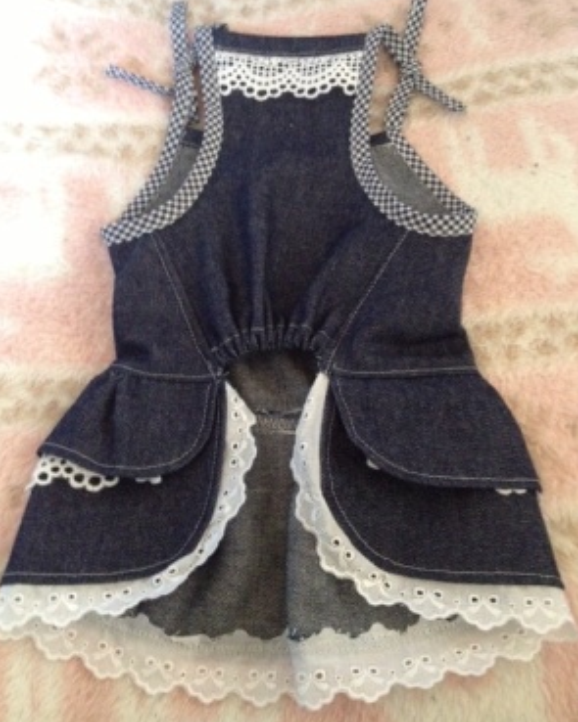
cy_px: 340
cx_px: 286
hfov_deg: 40.1
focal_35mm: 37
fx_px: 792
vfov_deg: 49.1
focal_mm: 4.28
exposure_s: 1/15
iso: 640
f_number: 2.4
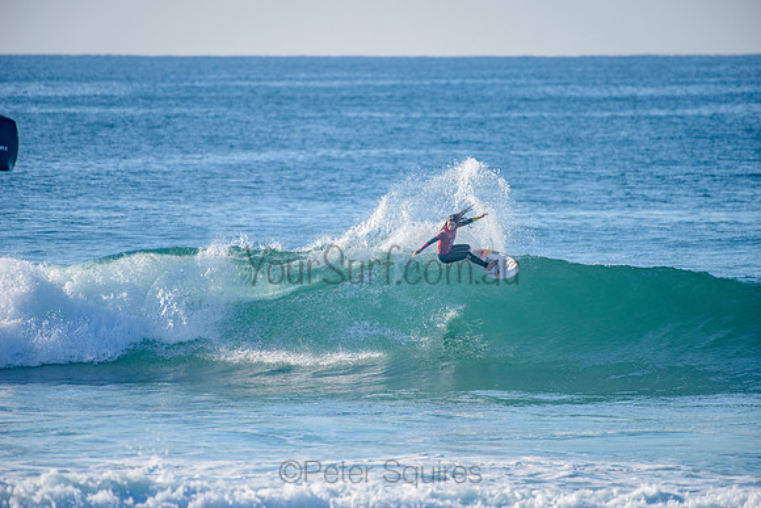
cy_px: 254
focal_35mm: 500
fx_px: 10571
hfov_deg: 4.1
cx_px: 380
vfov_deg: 2.8
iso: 180
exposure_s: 1/1600
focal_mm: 500
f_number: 5.6
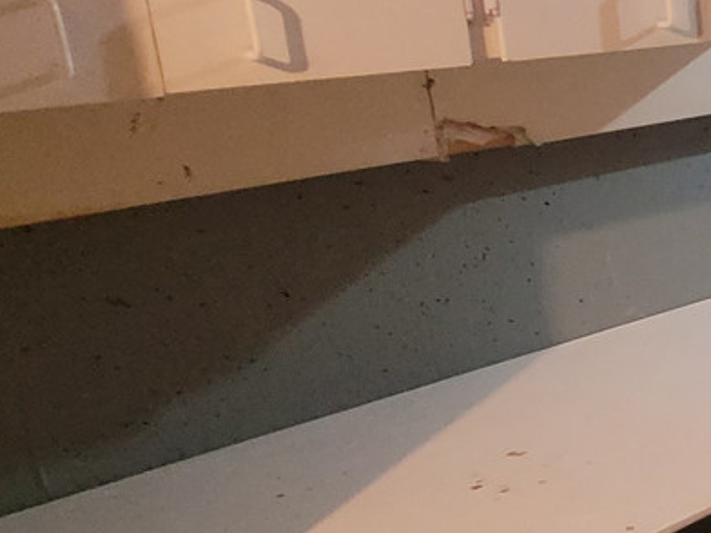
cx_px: 1061
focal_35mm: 51
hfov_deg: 26.9
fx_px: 1048
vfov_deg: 28.5
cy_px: 216
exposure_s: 1/30
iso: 640
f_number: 2.2
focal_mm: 1.74
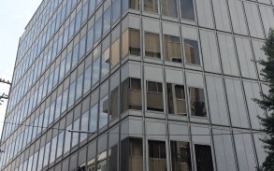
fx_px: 373
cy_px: 62
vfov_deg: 25.7
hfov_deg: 40.3
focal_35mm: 50
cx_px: 146
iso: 32
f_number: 2.2
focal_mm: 4.12
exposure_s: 1/2415
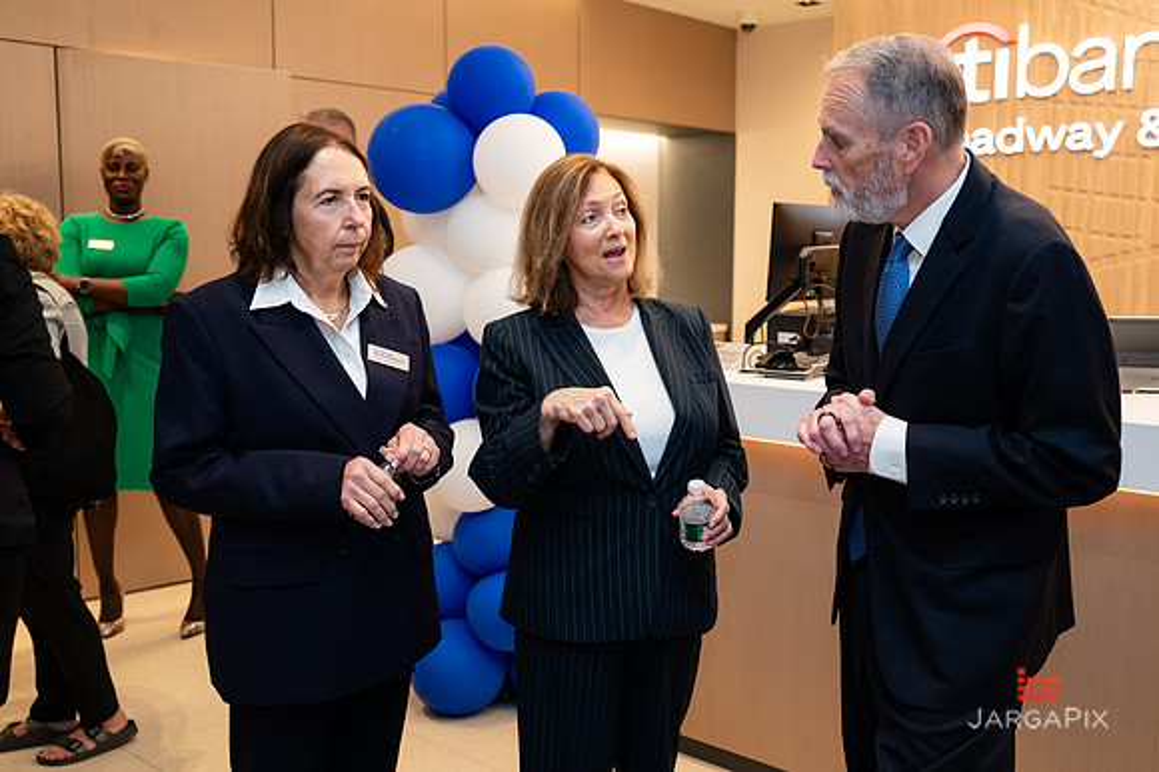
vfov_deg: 37.1
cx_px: 580
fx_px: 1148
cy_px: 386
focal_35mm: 36
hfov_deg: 53.6
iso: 400
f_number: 4
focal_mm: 34
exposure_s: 1/160
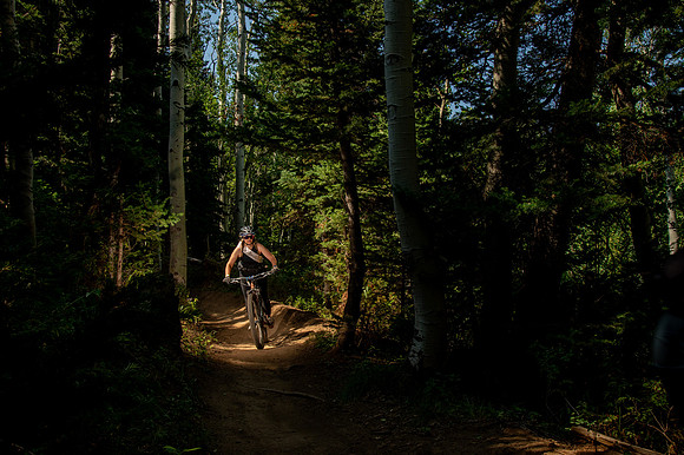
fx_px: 608
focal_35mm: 32
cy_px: 228
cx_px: 342
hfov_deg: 58.7
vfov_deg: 41.1
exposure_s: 1/320
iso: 500
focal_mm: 32
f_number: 10
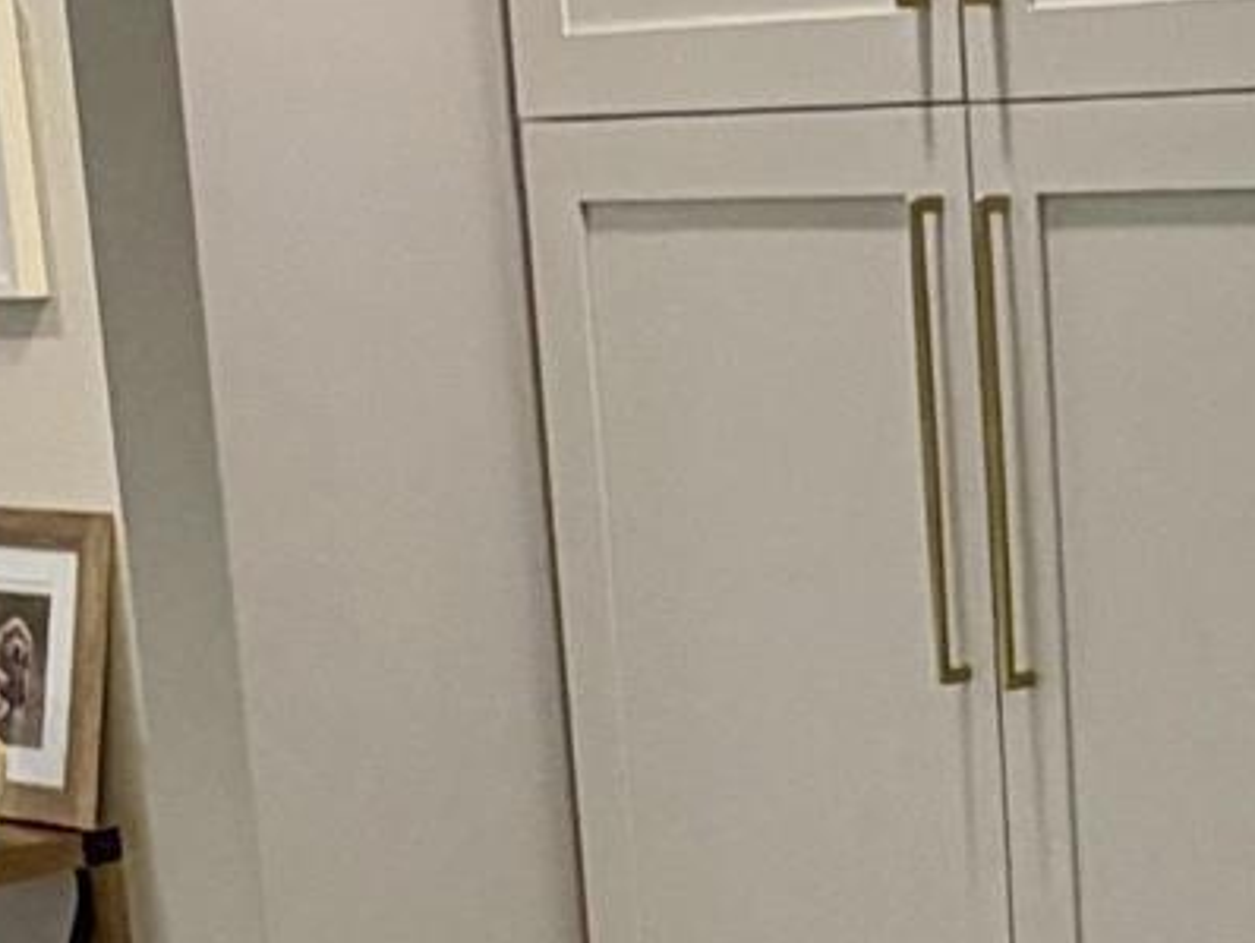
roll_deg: +2.3
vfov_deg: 13.3
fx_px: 3918
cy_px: 1198
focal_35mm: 108
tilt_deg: -15.2
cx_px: 1318
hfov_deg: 17.7
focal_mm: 2.22
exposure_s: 1/62
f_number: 2.2
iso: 125
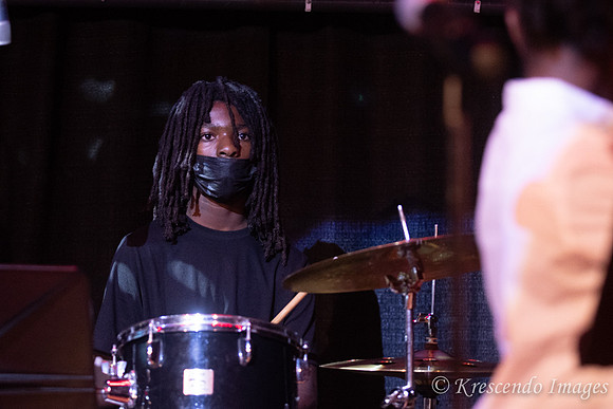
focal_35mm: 177
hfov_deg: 11.6
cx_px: 273
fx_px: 3010
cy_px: 201
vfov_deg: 7.8
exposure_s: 1/200
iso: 3200
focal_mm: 98
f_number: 2.8
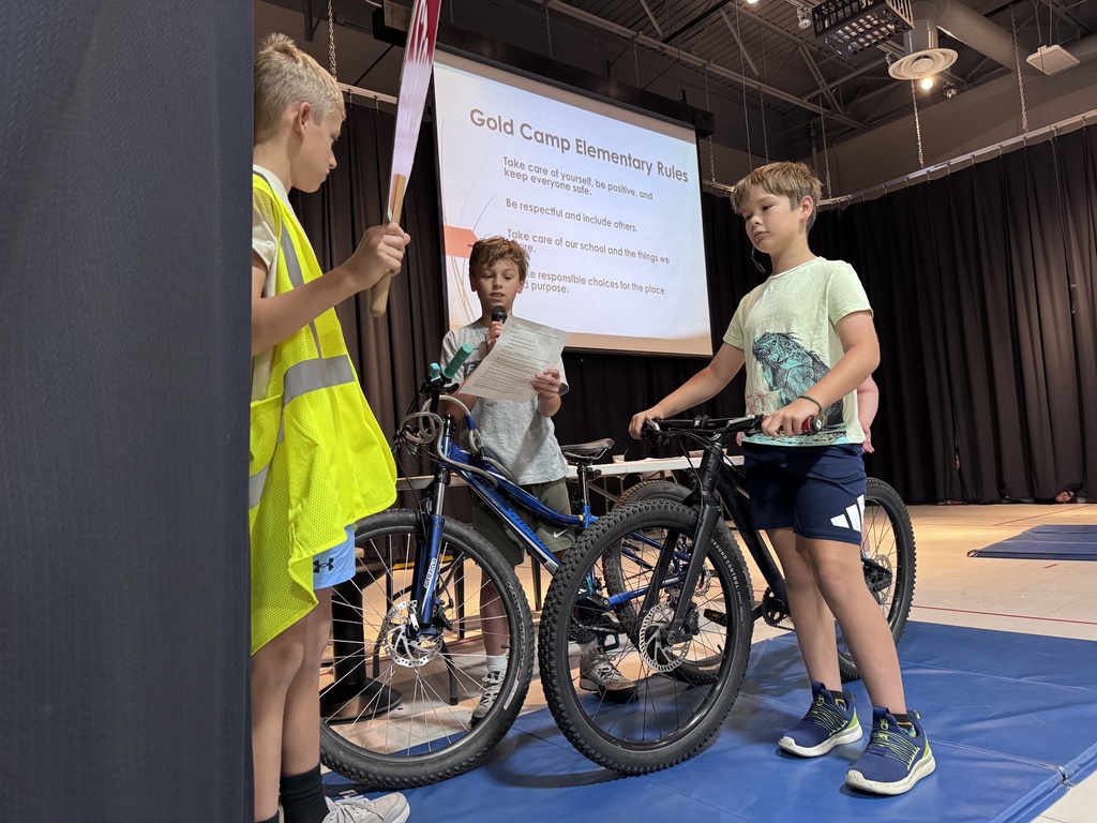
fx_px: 761
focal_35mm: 24
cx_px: 548
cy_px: 412
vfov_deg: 56.8
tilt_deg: +4.9
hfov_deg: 71.6
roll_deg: +3.2
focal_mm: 6.76
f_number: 1.78
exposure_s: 1/60
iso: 400
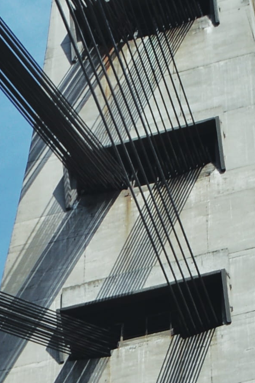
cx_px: 152
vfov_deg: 10.5
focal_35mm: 181
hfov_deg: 7.6
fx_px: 1925
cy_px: 751
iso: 100
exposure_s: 1/200
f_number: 9
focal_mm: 18
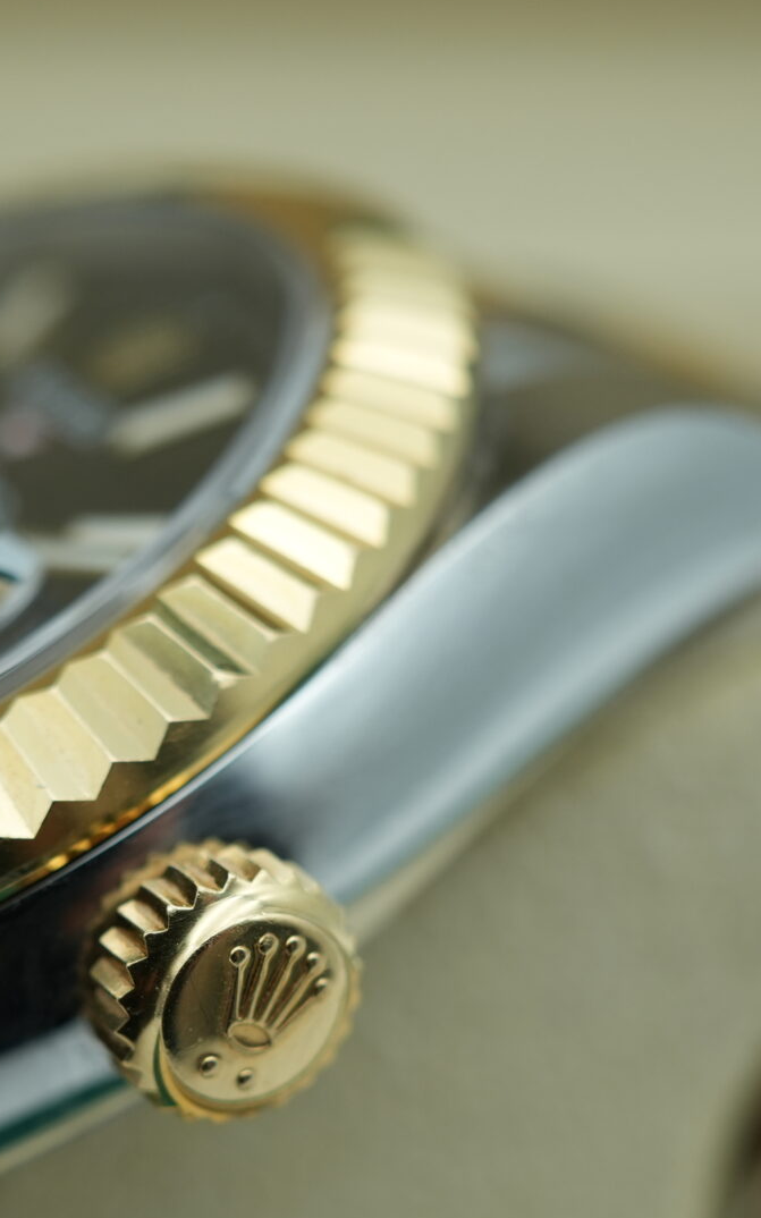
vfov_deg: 24.0
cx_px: 181
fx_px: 2821
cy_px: 951
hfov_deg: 15.3
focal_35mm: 85
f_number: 5
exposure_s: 1/250
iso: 400
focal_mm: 35
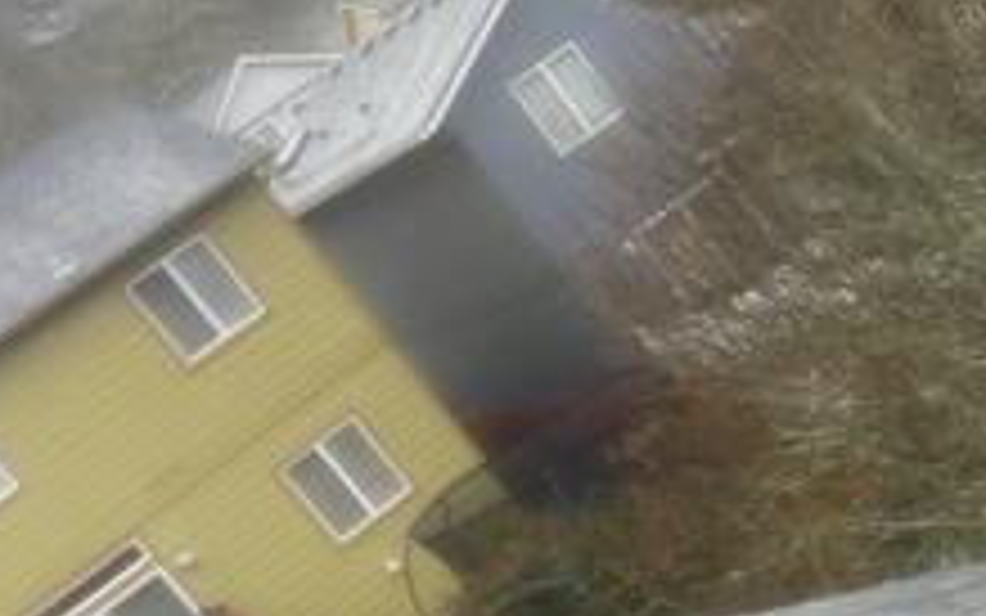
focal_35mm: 97
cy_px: 697
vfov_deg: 13.2
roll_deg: +34.7
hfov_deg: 19.7
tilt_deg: -20.1
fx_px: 2607
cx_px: 1279
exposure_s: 1/433
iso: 32
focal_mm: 5.1
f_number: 1.6
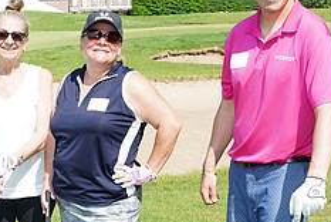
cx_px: 55
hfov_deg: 21.8
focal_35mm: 92
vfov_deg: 14.8
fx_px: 847
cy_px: 177
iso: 125
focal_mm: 37
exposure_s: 1/200
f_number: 8
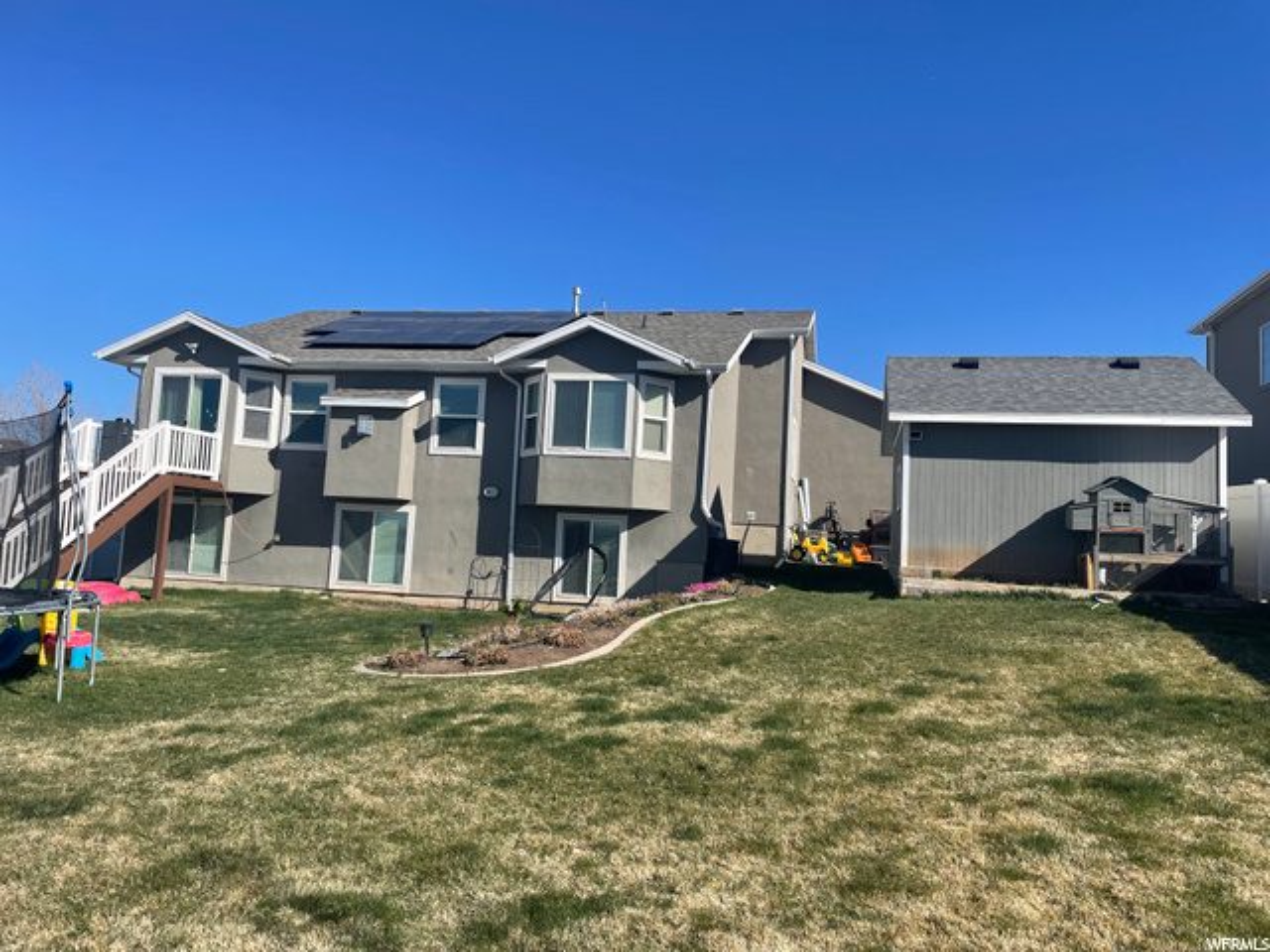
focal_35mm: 26
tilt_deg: +5.1
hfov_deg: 67.3
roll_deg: -3.3
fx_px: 954
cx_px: 635
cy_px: 476
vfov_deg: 53.1
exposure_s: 1/3401
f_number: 1.6
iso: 32
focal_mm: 4.2
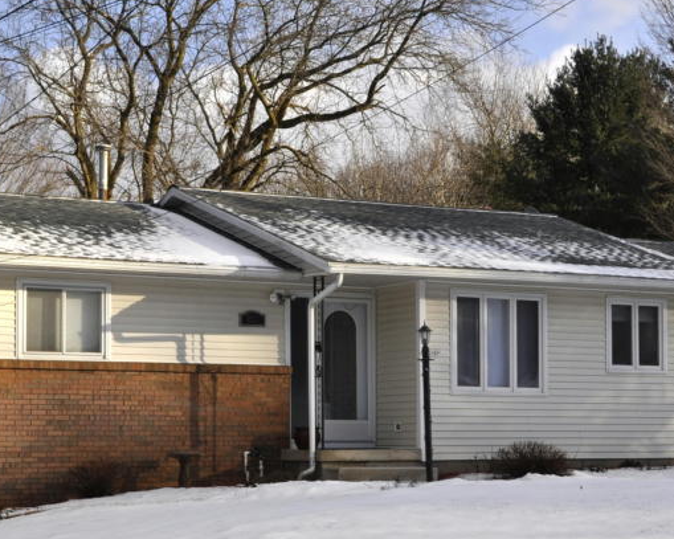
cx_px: 326
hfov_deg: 23.0
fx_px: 1655
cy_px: 383
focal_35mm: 83
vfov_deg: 18.4
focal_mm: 26
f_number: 10
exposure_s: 1/400
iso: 200
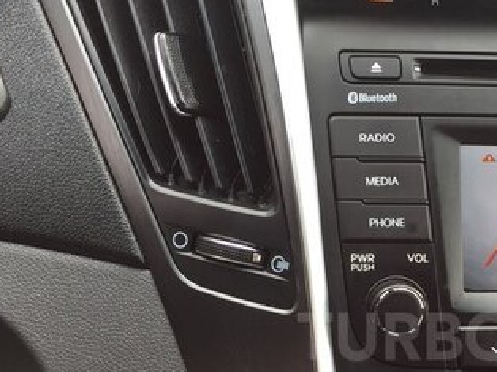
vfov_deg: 23.4
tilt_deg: -32.3
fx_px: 875
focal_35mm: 61
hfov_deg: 30.2
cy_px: 336
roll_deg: -7.0
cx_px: 459
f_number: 2.2
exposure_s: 1/50
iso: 32
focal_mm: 4.15
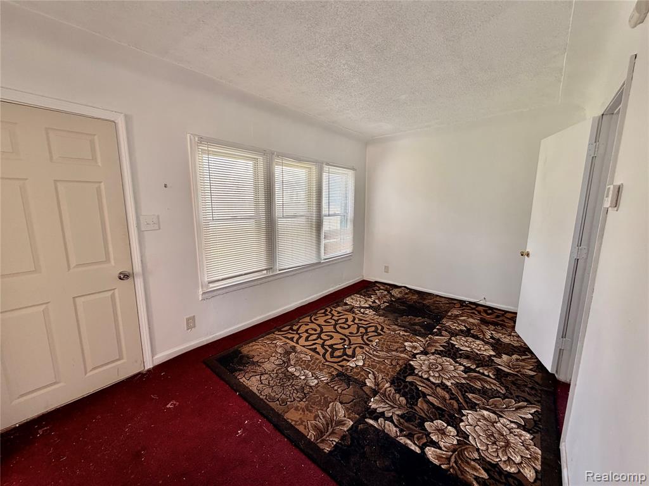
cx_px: 324
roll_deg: +0.2
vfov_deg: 85.7
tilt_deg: -11.0
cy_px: 243
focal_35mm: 14
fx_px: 262
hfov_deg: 102.1
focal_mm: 2.22
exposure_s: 1/121
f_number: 2.2
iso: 160
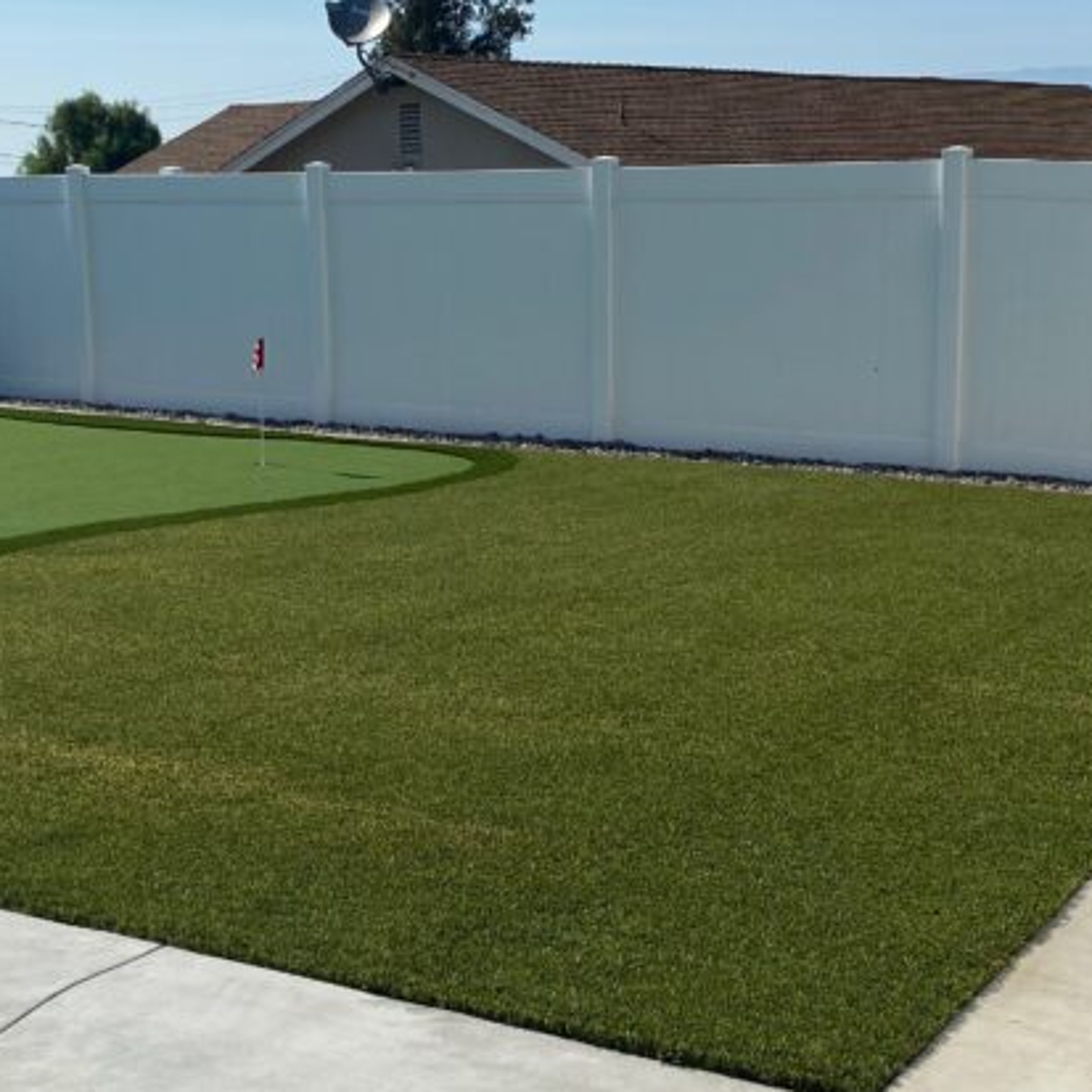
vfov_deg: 30.0
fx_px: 2034
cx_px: 455
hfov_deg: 30.0
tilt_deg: -10.3
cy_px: 590
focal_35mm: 57
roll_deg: +0.7
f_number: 1.8
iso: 32
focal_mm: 4.25
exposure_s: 1/6061
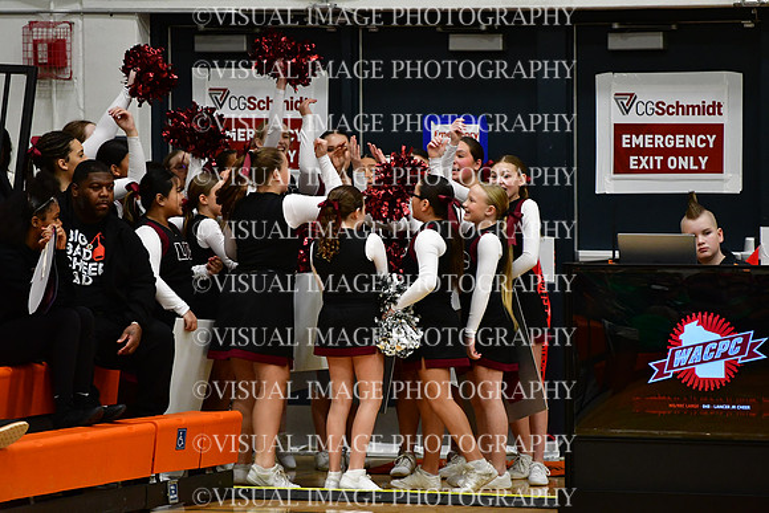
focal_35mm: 300
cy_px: 256
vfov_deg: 4.6
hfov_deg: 6.9
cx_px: 384
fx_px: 6410
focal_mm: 200
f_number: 2.8
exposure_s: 1/800
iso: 4000
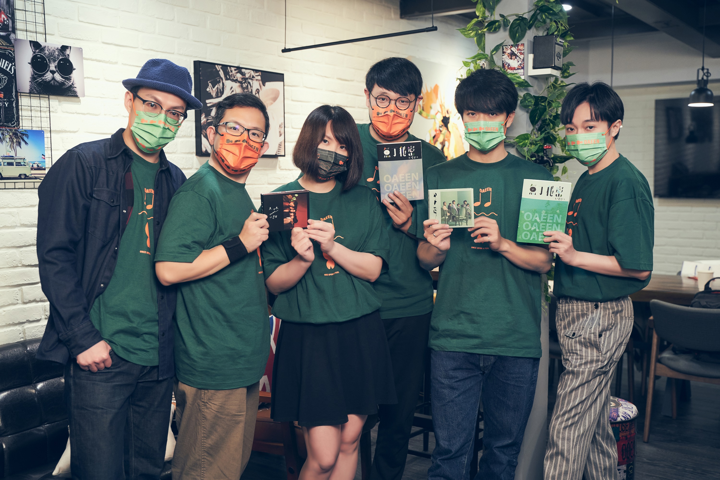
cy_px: 240
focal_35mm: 40
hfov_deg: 48.5
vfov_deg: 33.4
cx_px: 360
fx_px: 800
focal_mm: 40
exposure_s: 1/200
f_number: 3.5
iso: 1250
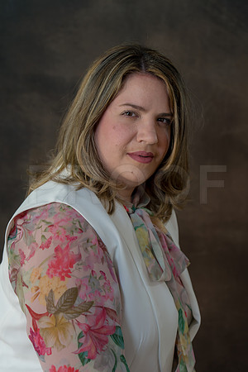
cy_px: 186
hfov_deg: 13.2
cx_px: 124
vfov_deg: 19.6
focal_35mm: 104
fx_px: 1075
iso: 400
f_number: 4.5
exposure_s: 1/100
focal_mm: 104
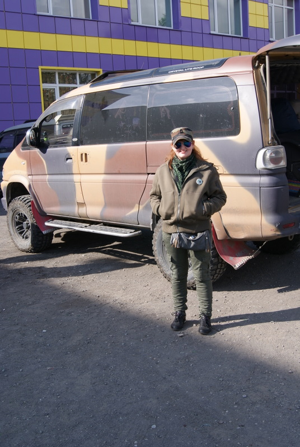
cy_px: 224
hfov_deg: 32.0
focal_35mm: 42
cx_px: 150
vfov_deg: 46.3
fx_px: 523
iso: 100
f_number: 11
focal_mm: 28
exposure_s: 1/80
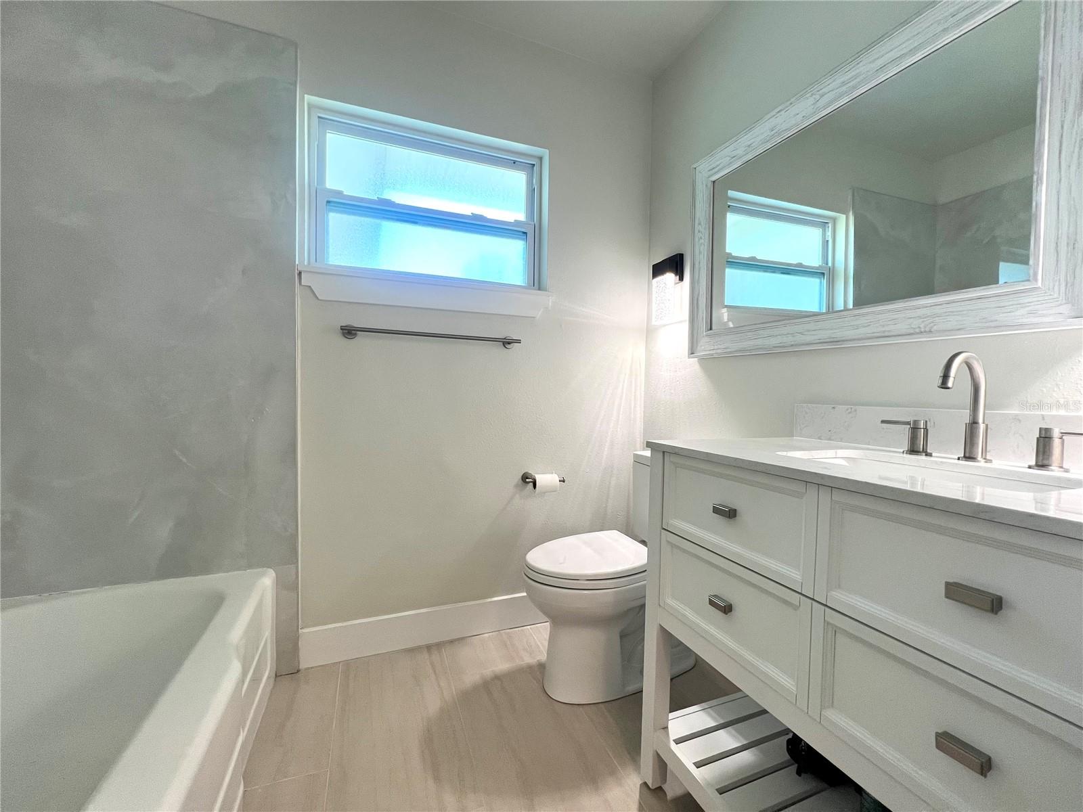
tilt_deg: -2.1
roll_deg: -0.5
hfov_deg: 106.2
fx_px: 407
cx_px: 542
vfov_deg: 89.9
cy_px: 406
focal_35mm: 13
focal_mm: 1.57
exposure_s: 1/120
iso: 250
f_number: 1.8
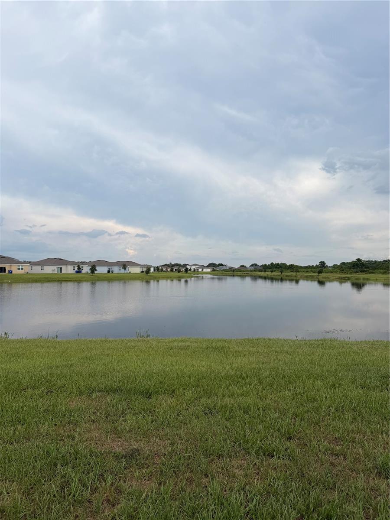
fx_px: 361
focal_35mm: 24
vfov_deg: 71.6
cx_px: 195
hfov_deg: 56.8
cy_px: 260
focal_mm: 6.76
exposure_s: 1/1901
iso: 80
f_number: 1.78
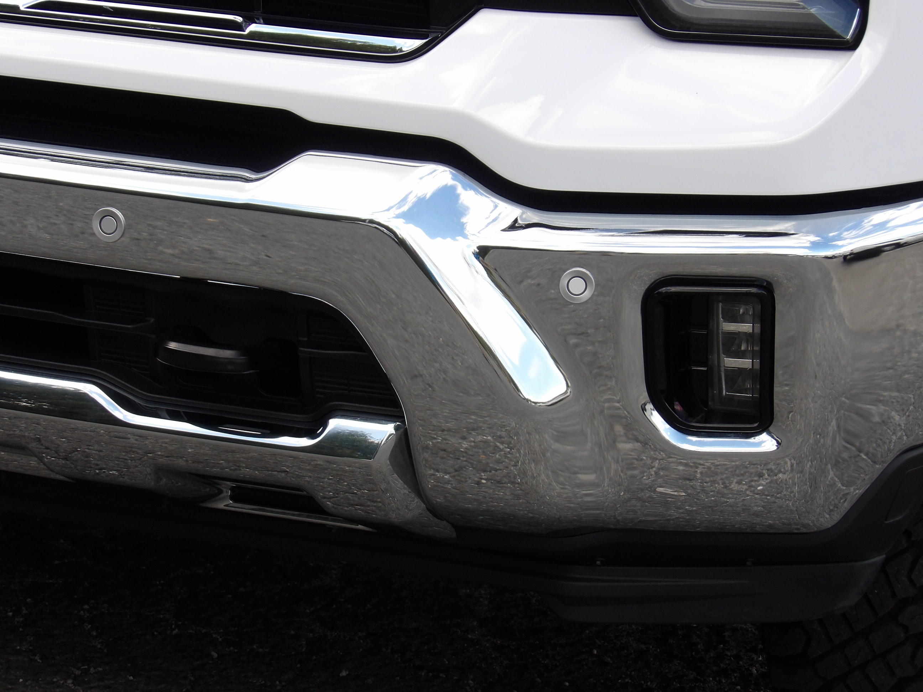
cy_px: 346
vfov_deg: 8.8
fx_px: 4506
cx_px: 462
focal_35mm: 169
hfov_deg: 11.7
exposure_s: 1/153
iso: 100
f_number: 4.4
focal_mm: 30.2
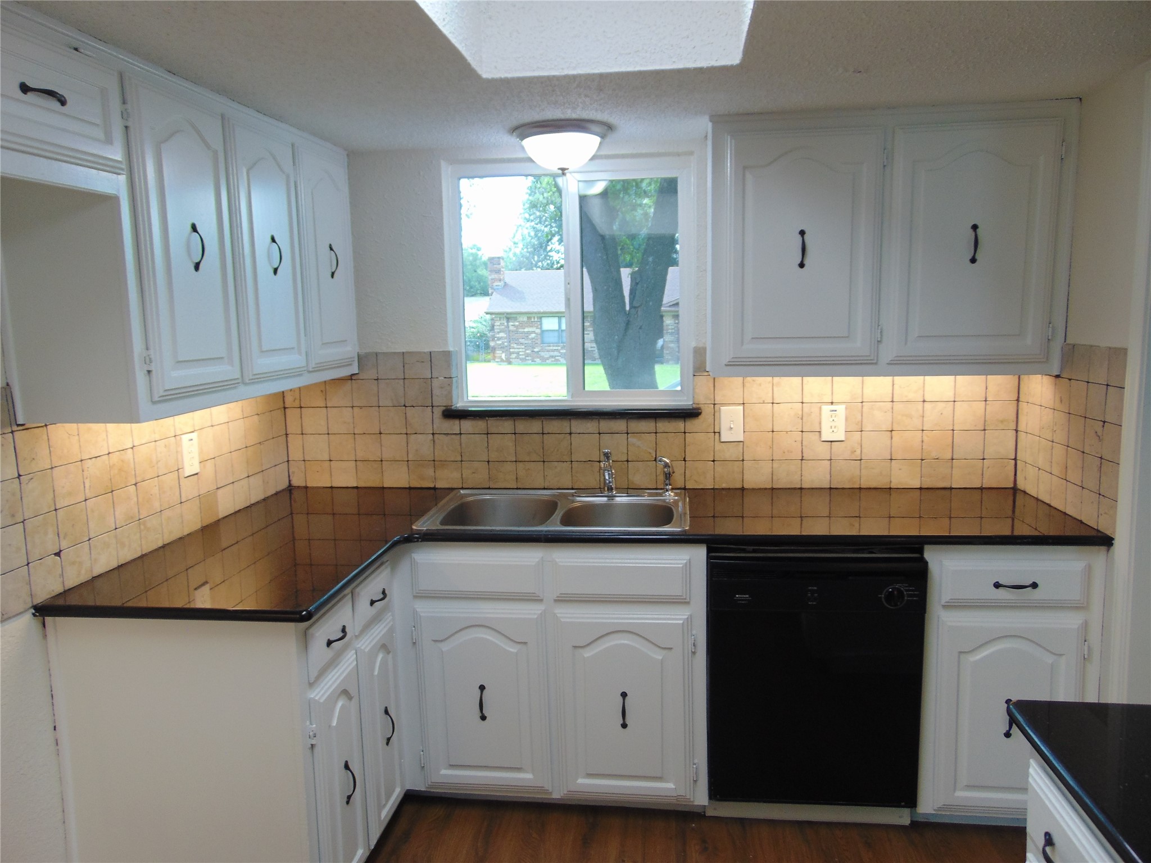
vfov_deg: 54.9
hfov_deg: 69.4
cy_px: 432
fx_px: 831
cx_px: 576
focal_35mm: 25
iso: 80
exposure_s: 1/40
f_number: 3
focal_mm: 4.5
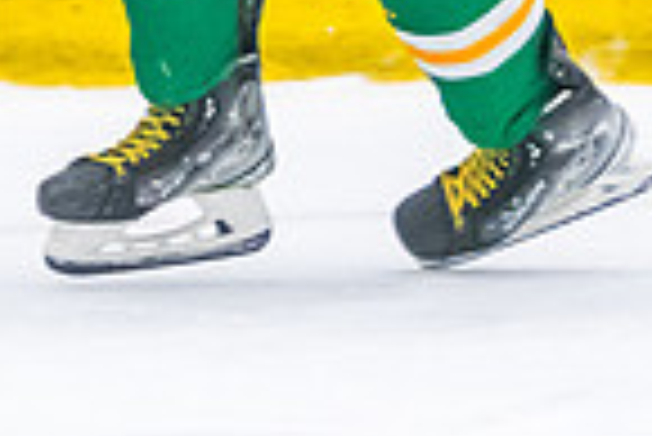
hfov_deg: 1.9
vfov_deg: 1.2
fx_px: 20159
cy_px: -226
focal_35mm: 1112
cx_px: 323
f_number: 2.8
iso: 4000
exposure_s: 1/800
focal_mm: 165
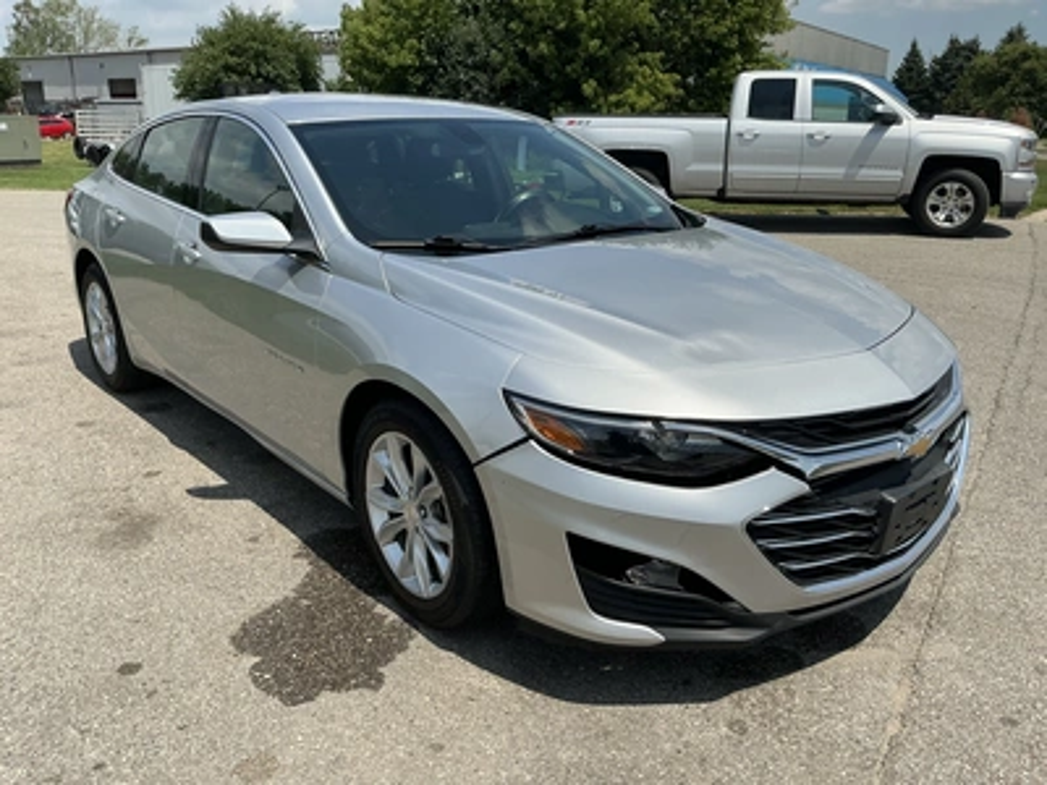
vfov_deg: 49.7
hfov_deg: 63.4
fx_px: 847
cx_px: 524
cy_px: 392
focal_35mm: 28
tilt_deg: -18.3
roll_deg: +1.7
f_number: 1.8
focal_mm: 3
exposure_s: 1/2667
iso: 25
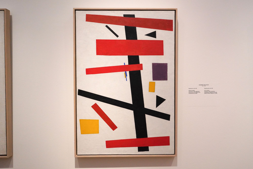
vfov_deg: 53.1
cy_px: 84
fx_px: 169
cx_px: 126
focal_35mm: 24
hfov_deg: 73.7
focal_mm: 24
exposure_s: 1/80
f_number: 5.6
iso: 3200
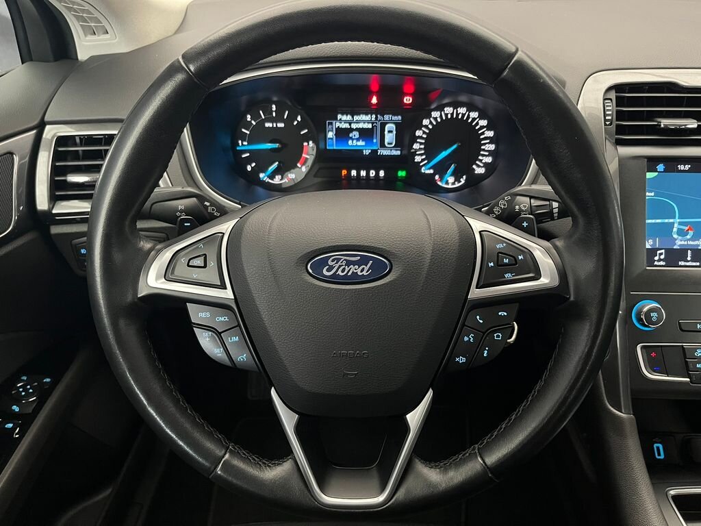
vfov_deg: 53.1
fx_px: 527
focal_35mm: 26
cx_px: 350
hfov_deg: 67.3
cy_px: 263
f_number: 1.6
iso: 640
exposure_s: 1/35
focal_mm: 5.1
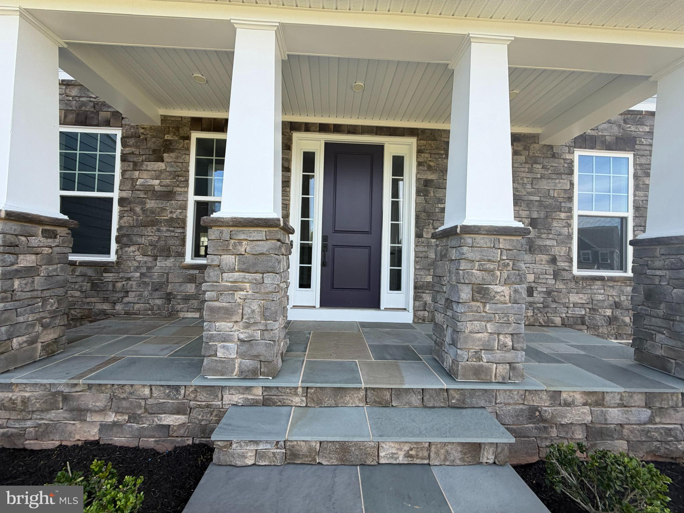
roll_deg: -1.7
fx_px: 277
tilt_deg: +1.1
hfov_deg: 102.1
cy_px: 256
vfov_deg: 85.7
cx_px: 342
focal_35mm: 14
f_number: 2.2
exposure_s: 1/291
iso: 50
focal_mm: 2.22
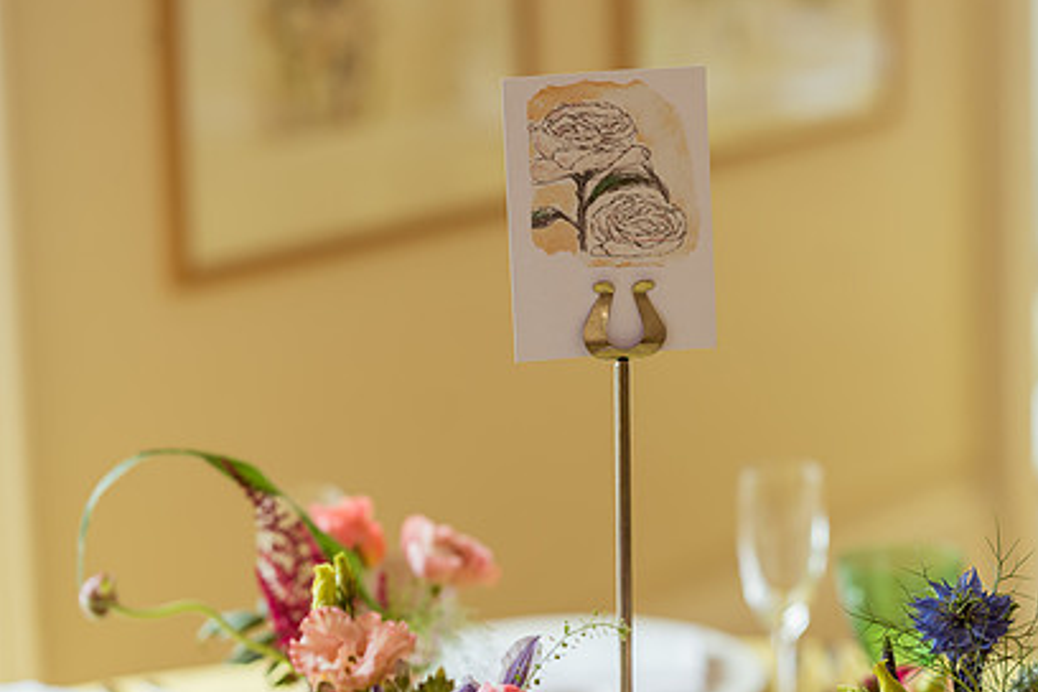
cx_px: 633
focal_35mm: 121
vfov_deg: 11.3
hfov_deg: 16.9
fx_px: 3489
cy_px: 337
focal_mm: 85
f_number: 2.2
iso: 100
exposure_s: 1/200
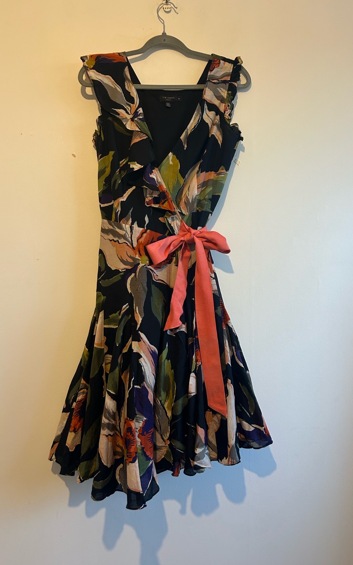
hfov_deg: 44.5
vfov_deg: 66.5
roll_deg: -1.0
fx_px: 431
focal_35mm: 28
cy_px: 282
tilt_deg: -1.4
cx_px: 171
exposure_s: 1/50
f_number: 1.5
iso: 125
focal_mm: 5.7
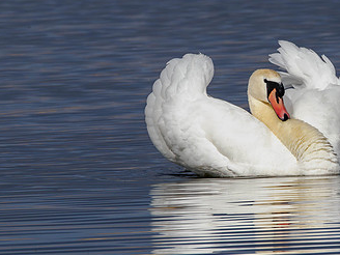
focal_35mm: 1946
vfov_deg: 0.8
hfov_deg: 1.0
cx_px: 332
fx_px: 19114
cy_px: 162
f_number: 11
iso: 200
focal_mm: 420
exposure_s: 1/800
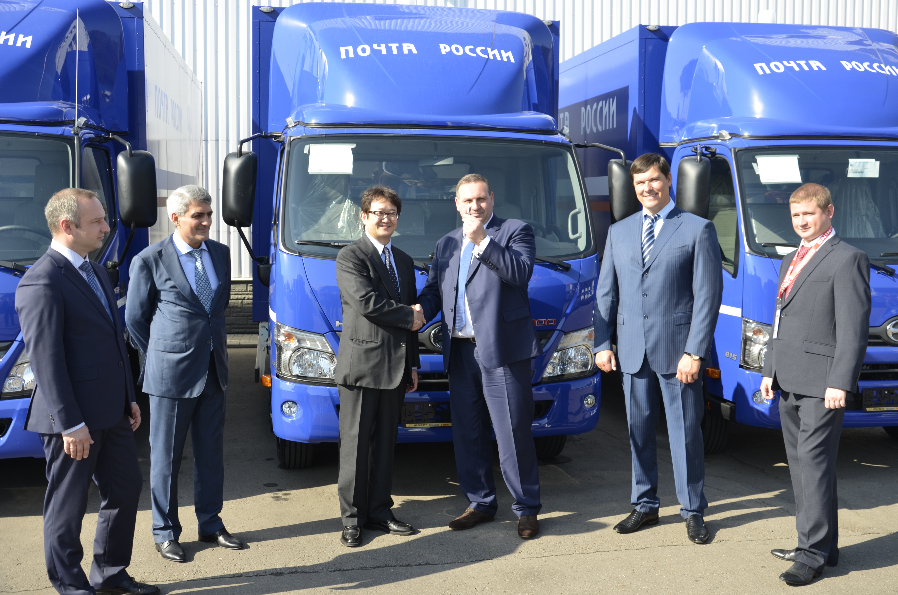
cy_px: 298
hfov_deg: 49.6
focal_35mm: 39
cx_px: 449
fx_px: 971
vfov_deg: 34.1
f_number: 7.1
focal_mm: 26
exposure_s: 1/200
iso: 200
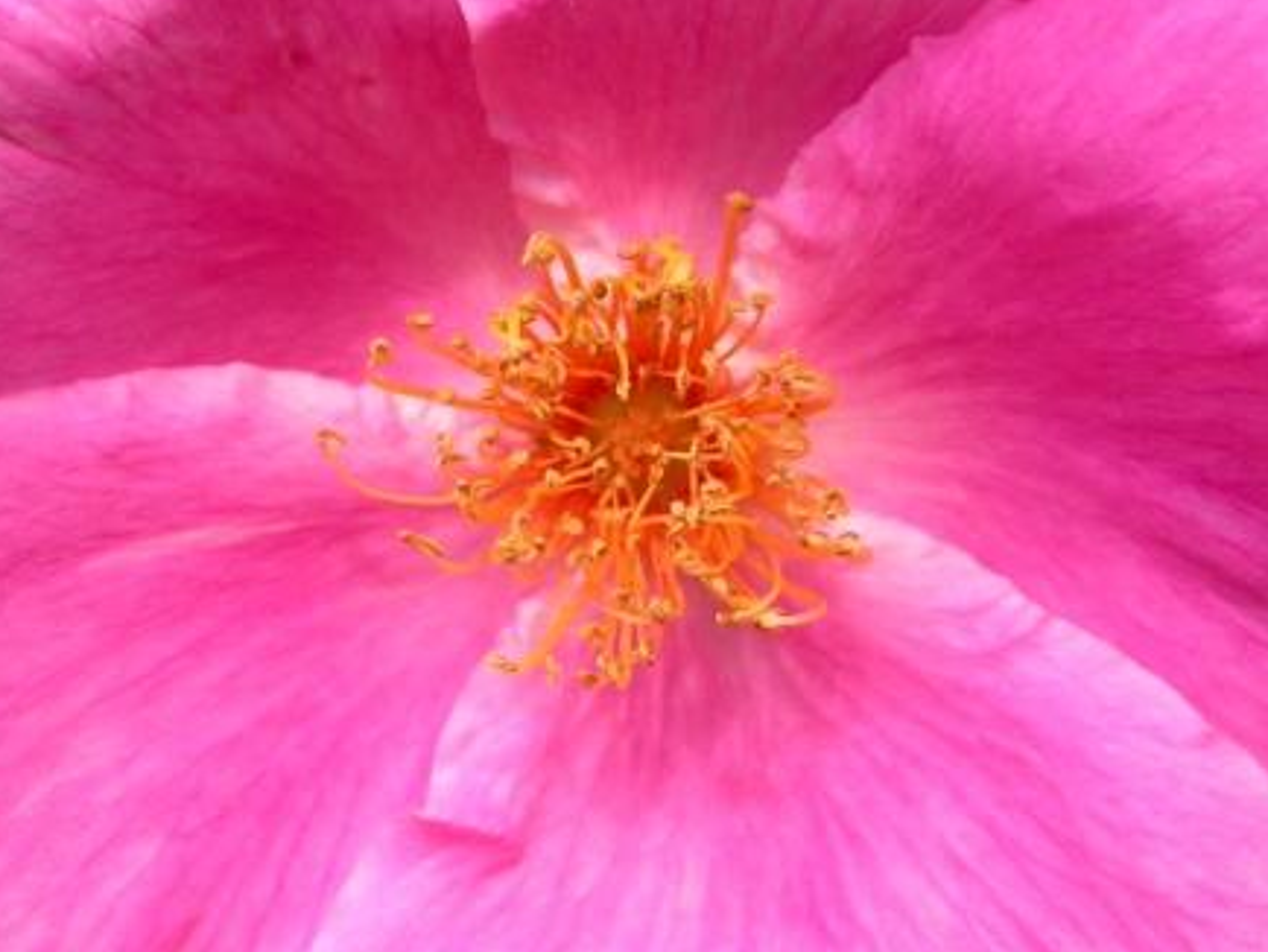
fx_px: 2419
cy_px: 464
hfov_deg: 29.4
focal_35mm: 66
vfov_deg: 22.3
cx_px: 640
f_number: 6.4
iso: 100
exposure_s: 1/206
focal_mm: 13.3
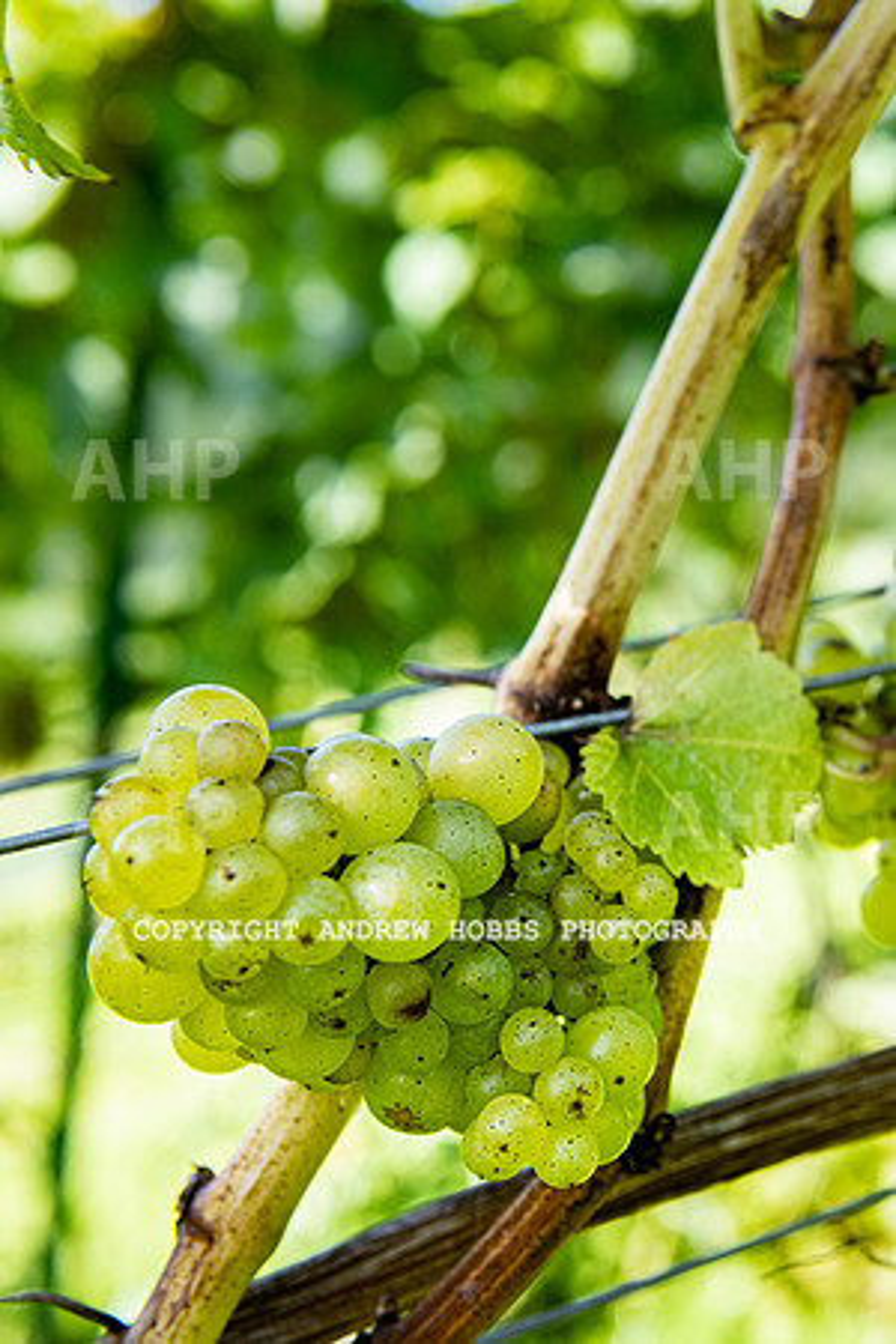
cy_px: 656
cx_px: 860
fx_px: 2343
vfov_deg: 32.0
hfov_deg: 21.0
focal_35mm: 63
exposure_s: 1/500
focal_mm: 40
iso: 180
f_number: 6.3
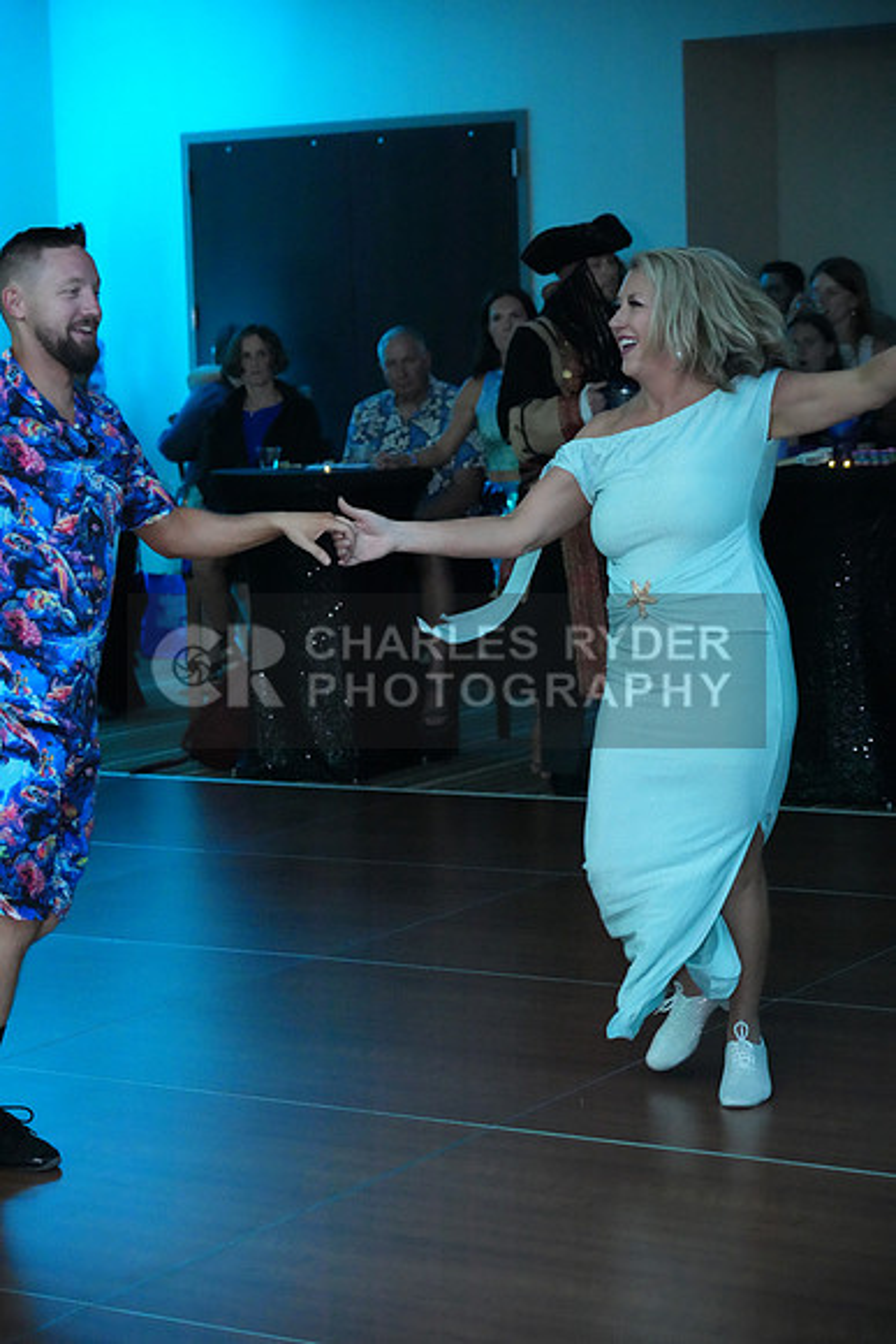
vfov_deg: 24.8
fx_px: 3059
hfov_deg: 16.7
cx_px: 448
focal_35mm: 82
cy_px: 672
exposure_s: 1/250
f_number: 4
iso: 12800
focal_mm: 82
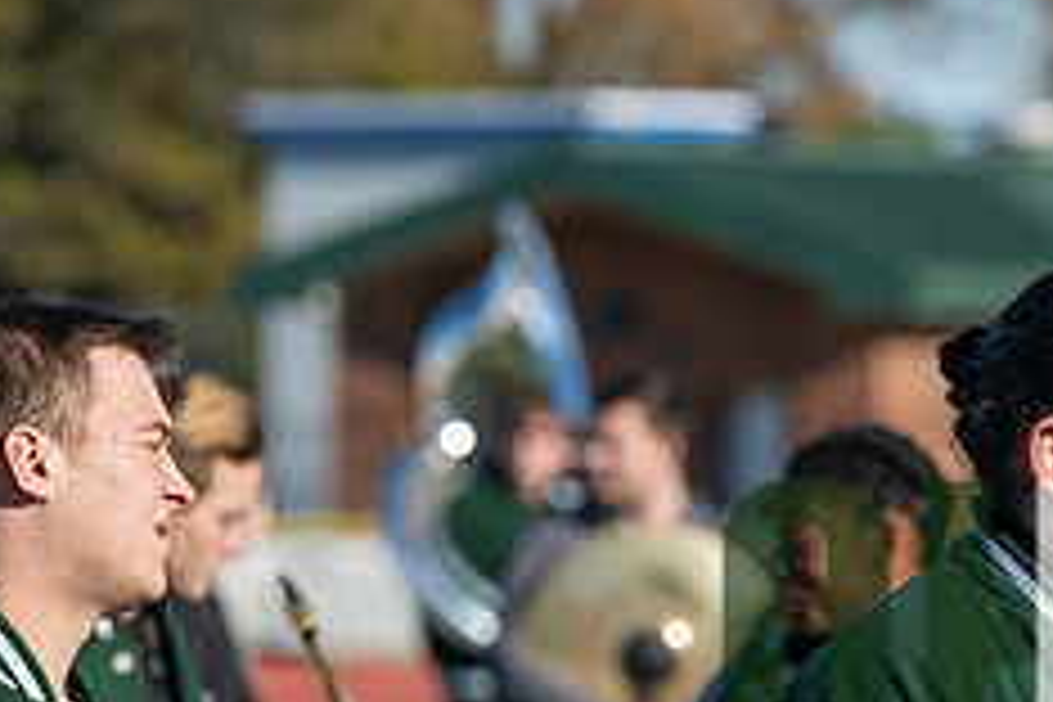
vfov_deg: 3.0
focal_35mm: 459
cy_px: 691
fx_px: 13425
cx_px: 1062
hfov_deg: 4.5
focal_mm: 185
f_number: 5
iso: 250
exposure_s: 1/2000
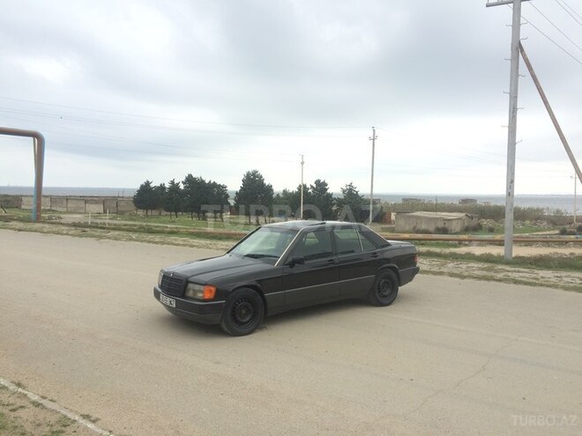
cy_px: 218
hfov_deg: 61.7
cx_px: 291
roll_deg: +0.3
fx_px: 488
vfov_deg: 48.2
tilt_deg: -3.5
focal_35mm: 29
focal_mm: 4.15
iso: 32
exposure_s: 1/283
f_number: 2.2
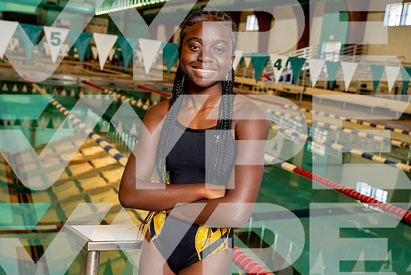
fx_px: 503
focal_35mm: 44
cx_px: 188
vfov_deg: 30.6
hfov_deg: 44.4
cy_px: 142
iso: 1600
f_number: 4
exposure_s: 1/250
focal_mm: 35
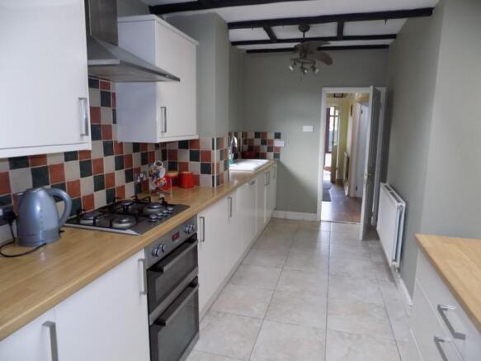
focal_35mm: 23
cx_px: 240
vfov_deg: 58.9
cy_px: 180
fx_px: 320
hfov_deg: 73.9
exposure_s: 1/30
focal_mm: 4
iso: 200
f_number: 3.1
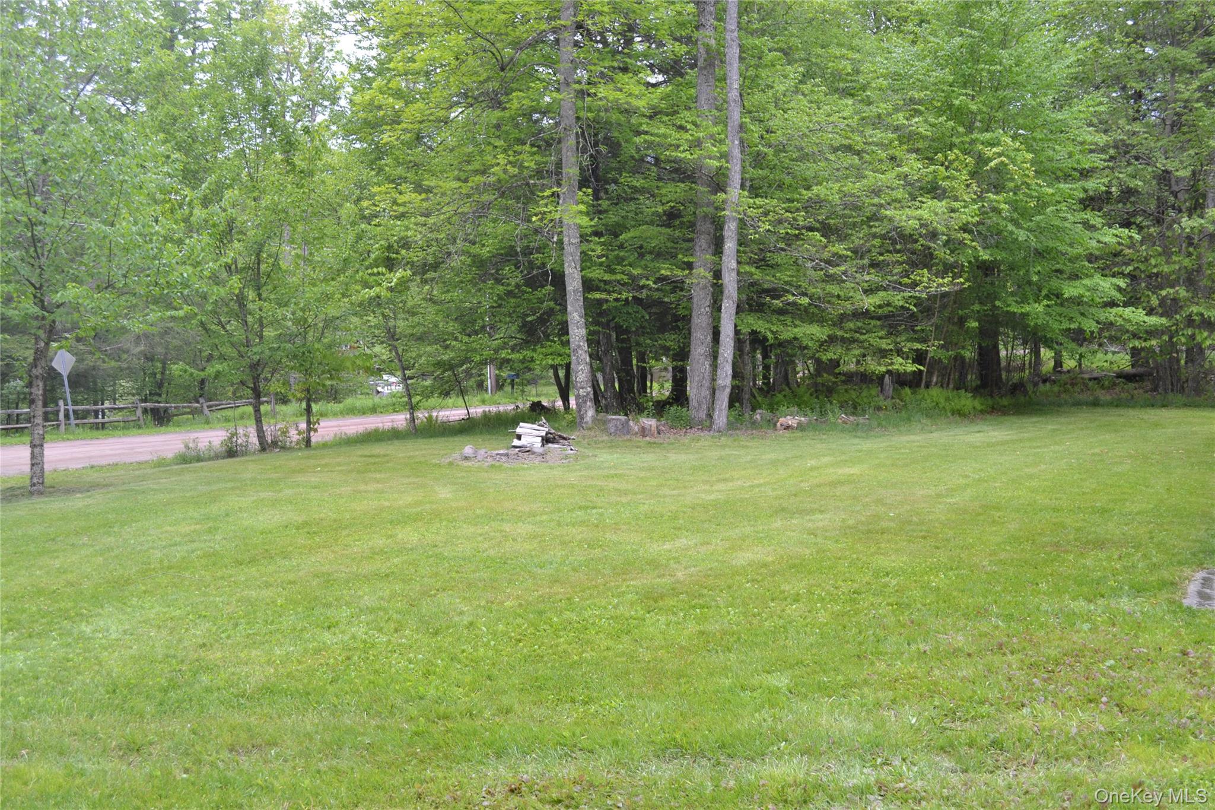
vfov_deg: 36.9
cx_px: 608
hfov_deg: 53.1
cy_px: 405
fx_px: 1215
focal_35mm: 36
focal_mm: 24
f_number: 5.6
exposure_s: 1/125
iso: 220
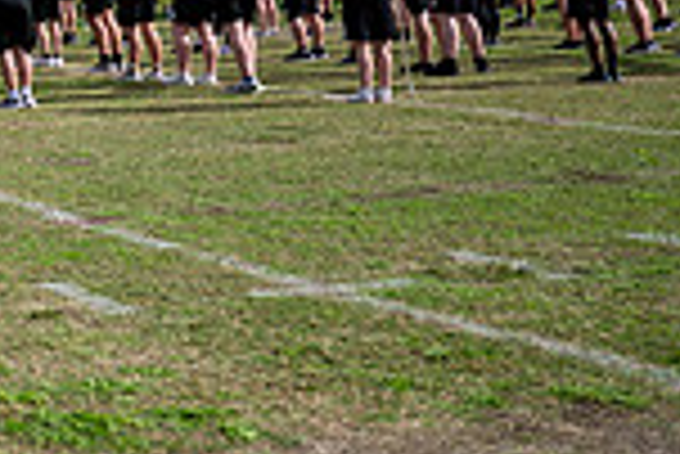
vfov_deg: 13.9
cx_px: -477
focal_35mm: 92
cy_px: -249
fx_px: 1739
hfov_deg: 18.3
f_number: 2.8
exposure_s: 1/1250
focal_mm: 24
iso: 64
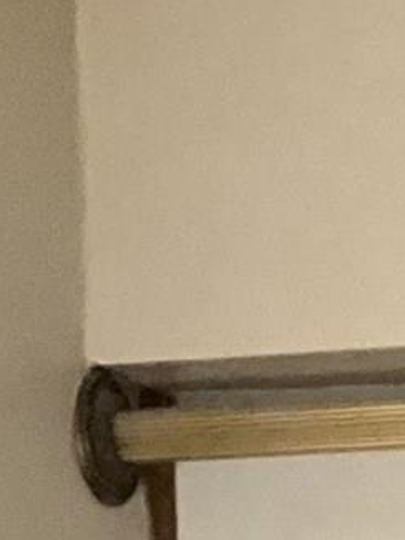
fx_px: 3202
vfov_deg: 8.1
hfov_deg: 6.9
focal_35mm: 205
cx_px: 911
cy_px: 1655
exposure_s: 1/60
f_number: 1.8
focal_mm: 3
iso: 250
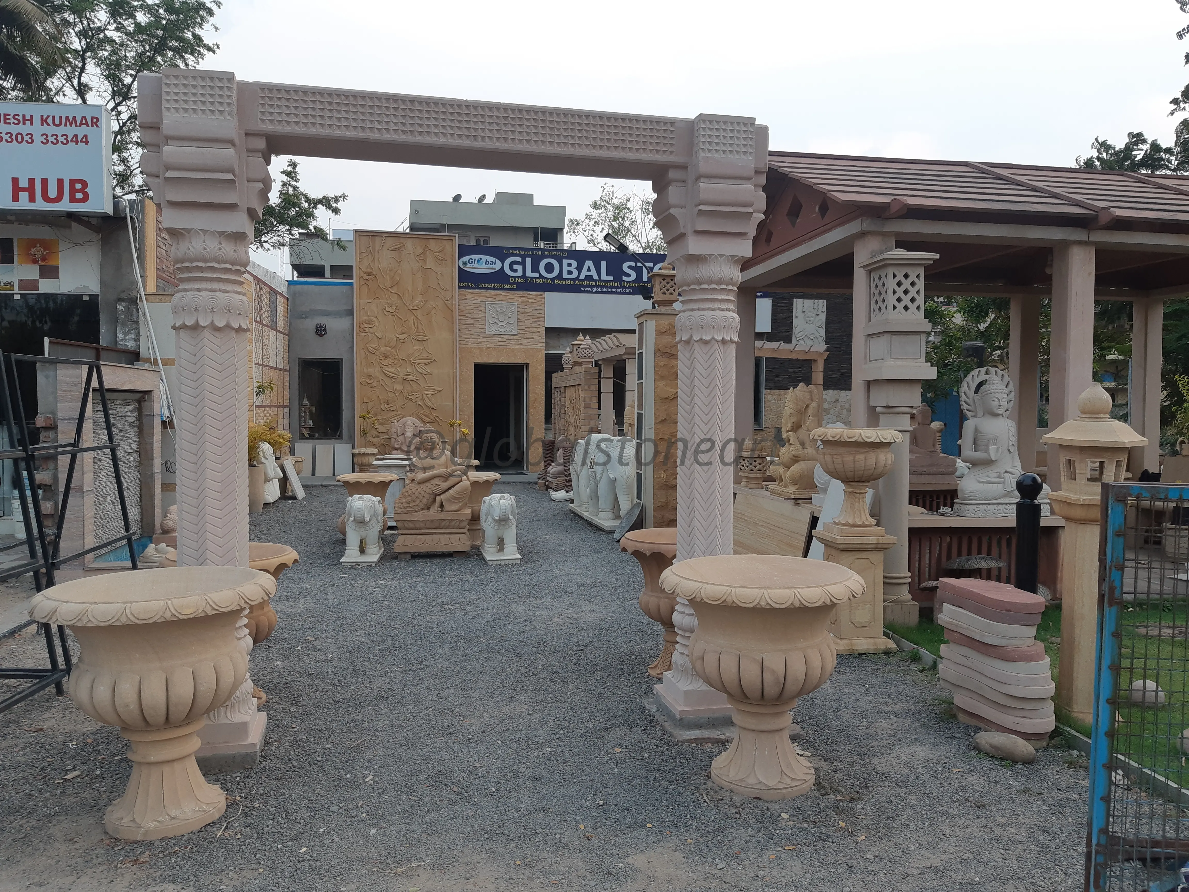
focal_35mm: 26
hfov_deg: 67.3
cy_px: 446
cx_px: 594
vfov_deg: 53.1
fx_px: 893
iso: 40
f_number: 1.7
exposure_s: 1/131
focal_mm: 3.93
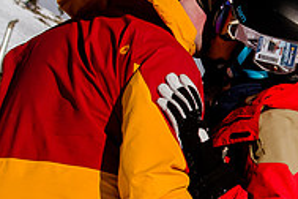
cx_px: 301
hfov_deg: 9.1
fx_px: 1854
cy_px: 125
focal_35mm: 224
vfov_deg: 6.1
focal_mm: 38
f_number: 5.6
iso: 400
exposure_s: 1/5000
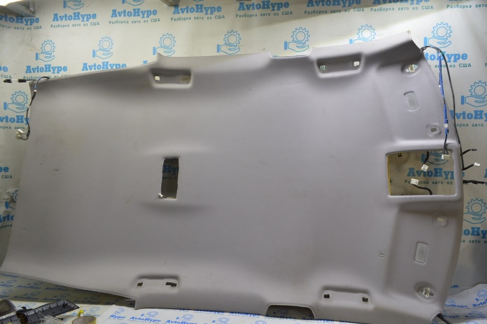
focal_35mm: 27
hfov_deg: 67.4
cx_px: 244
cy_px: 162
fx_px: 365
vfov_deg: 47.9
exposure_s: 1/25
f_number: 5.6
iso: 400
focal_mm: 18
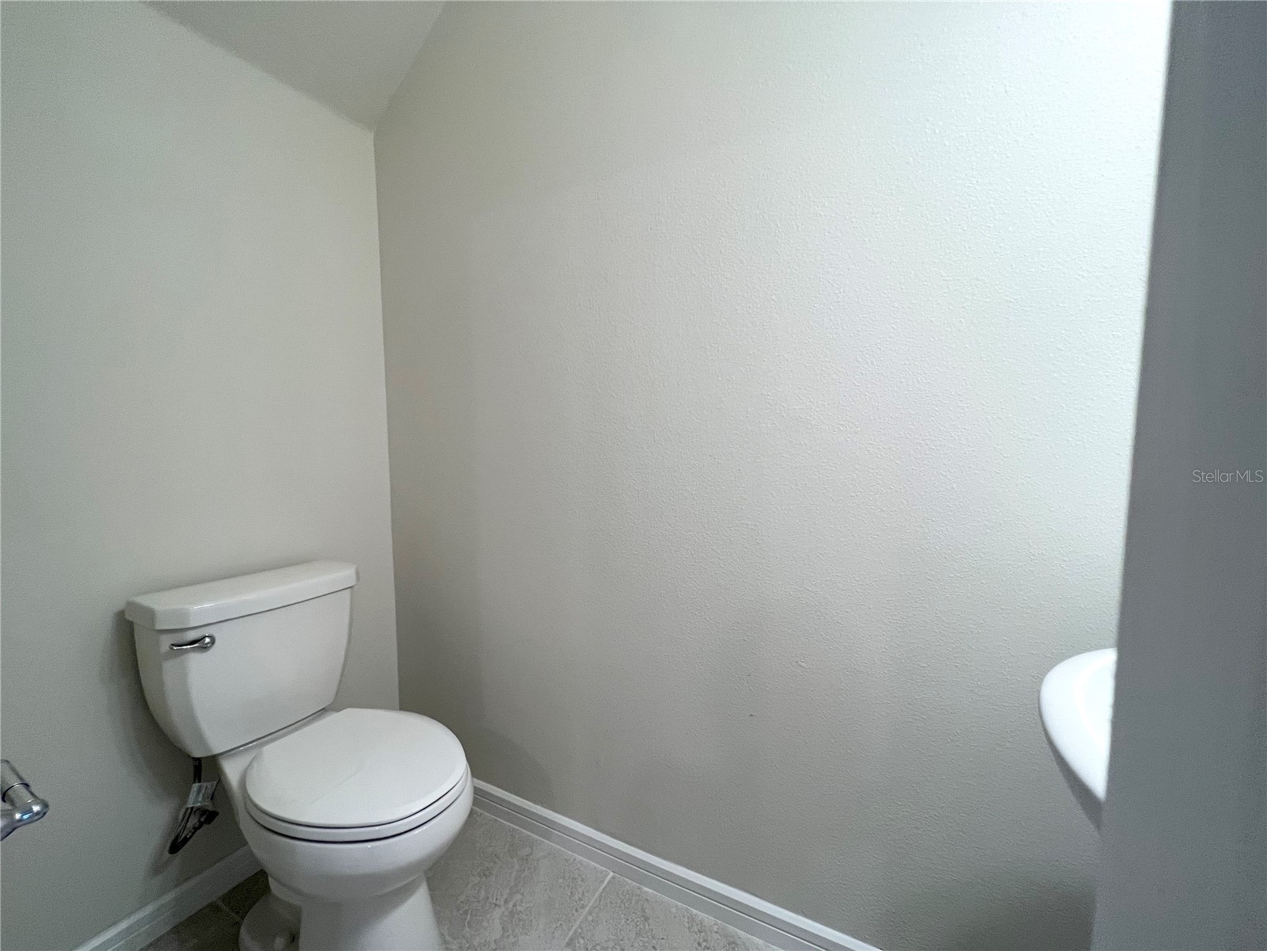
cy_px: 476
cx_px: 634
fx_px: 476
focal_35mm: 13
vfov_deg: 89.9
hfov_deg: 106.2
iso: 125
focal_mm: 1.57
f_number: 1.8
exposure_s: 1/120
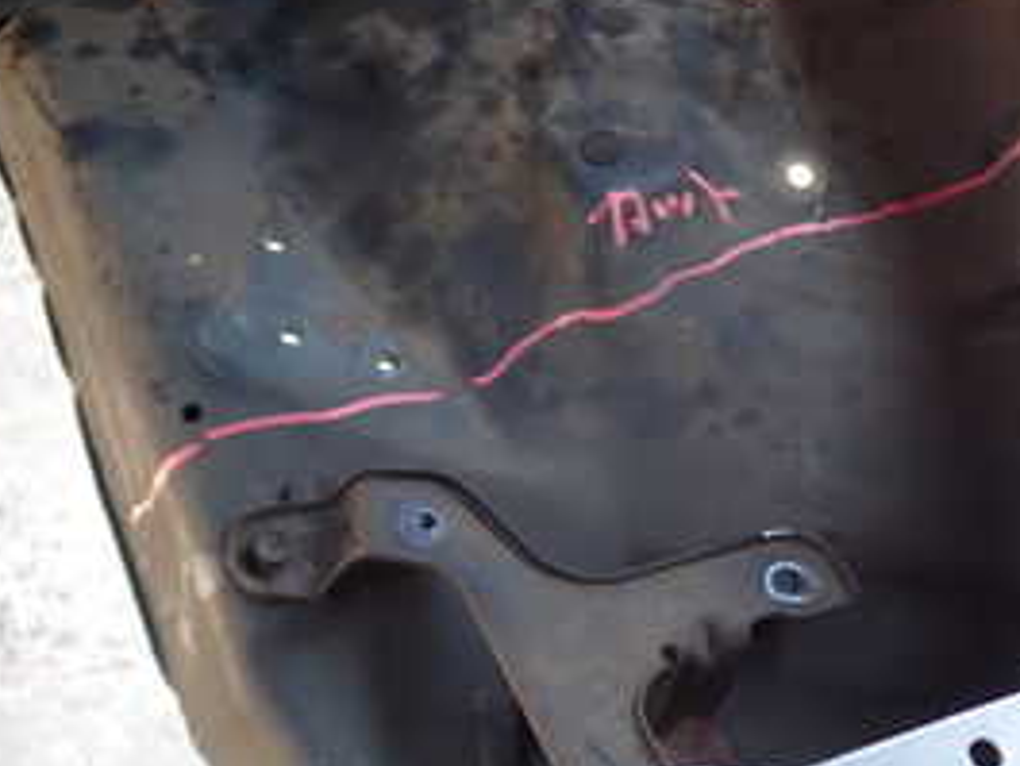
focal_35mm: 68
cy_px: 597
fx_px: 2005
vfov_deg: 21.4
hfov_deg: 28.3
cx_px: 724
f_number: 2.3
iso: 160
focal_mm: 5.4
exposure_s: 1/60
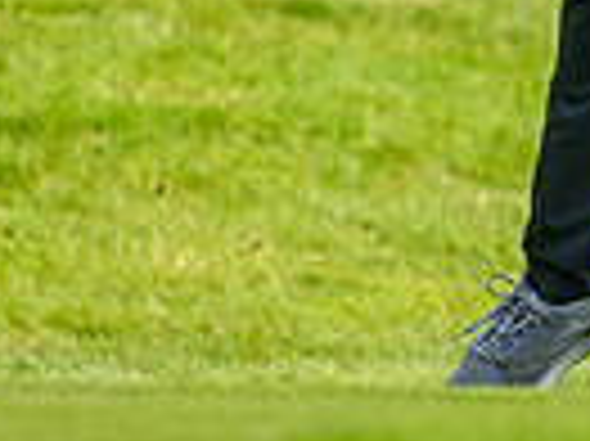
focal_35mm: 1278
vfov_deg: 1.2
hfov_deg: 1.6
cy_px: -416
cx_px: 595
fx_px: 21762
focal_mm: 300
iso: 200
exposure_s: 1/800
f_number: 5.6
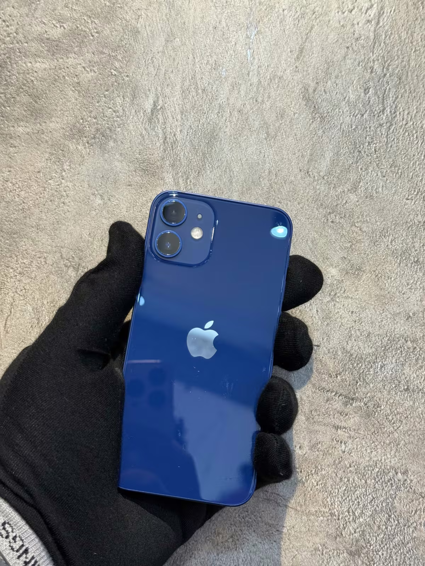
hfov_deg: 30.3
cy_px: 283
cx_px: 212
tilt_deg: +7.4
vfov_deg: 39.7
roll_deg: -20.6
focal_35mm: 48
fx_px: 786
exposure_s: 1/50
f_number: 1.78
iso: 80
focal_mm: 6.76
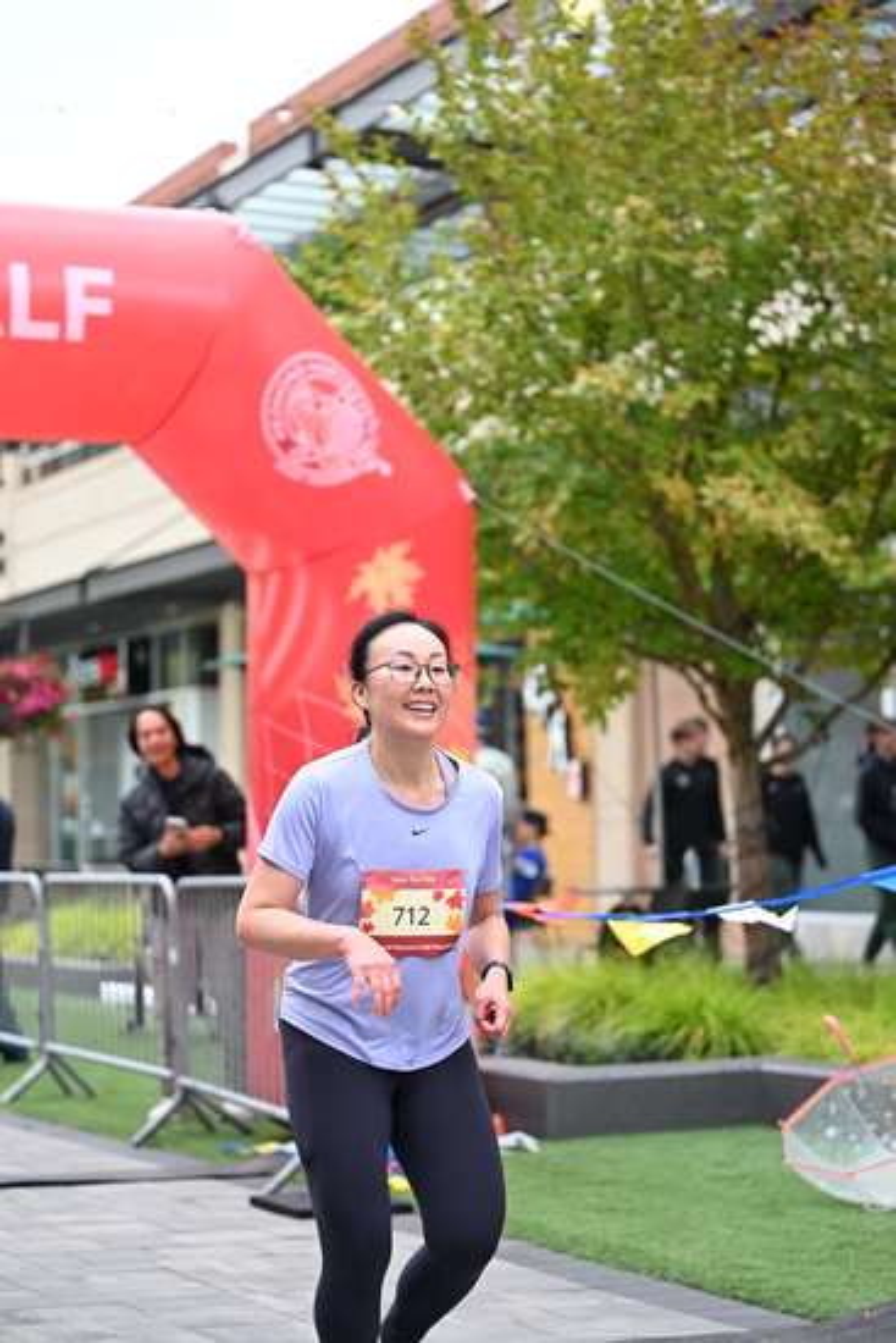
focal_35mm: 76
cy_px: 672
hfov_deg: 18.0
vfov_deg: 26.6
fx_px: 2835
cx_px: 448
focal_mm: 76
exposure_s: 1/1600
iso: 640
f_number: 2.8
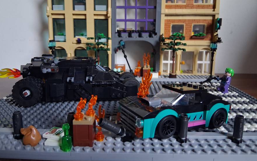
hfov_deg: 66.5
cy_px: 65
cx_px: 127
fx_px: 196
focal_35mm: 28
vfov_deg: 44.3
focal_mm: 3.98
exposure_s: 1/24
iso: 1000
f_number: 1.8
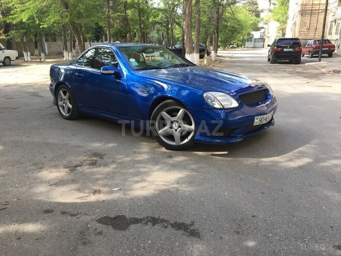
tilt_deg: -15.0
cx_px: 170
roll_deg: +0.3
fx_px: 286
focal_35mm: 29
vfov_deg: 48.2
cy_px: 128
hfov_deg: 61.7
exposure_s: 1/124
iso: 25
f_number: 2.2
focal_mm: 4.15
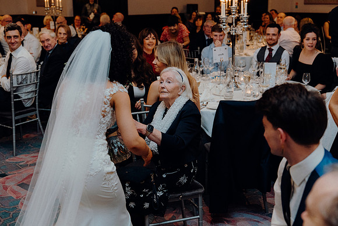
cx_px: 169
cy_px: 113
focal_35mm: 47
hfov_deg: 41.9
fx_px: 441
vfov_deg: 28.7
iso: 2500
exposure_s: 1/160
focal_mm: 47
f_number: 3.5
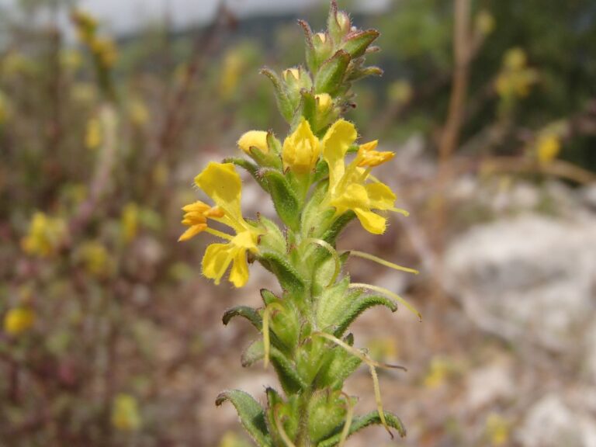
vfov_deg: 38.7
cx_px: 298
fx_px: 637
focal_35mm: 37
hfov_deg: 50.1
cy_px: 224
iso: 100
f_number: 4.7
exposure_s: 1/1000
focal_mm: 6.64
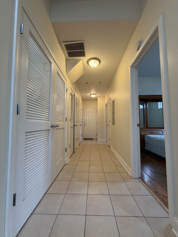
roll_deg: +0.4
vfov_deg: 102.1
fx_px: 96
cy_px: 118
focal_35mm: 14
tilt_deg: +3.3
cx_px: 89
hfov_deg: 85.7
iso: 200
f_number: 2.2
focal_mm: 2.22
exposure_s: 1/60
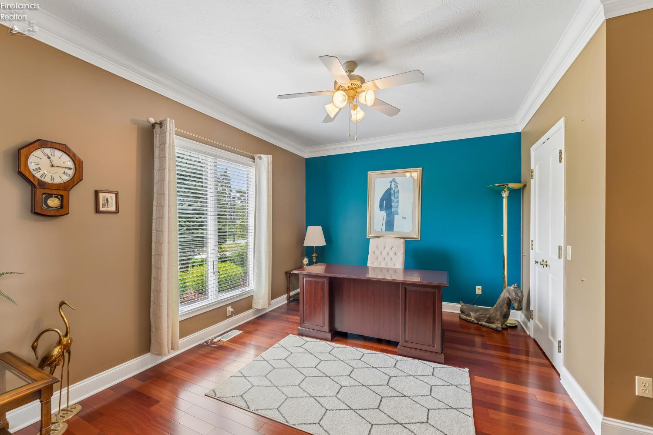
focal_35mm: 14
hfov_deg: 104.3
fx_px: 254
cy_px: 218
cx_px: 326
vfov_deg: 81.2
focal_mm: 14
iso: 200
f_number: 5.6
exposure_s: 1/15
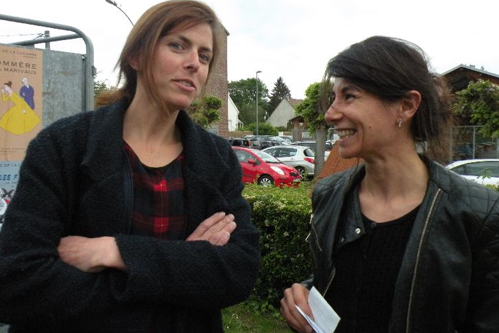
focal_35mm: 30
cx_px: 254
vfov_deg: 43.5
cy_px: 151
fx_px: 416
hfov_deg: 61.9
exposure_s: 1/60
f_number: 4
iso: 400
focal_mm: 4.7
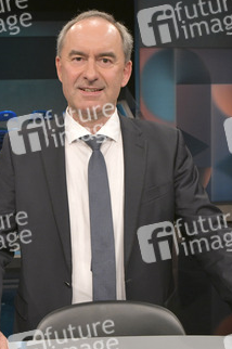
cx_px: 94
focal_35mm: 36
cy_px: 183
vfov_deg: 53.2
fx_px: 349
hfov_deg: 36.7
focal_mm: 29
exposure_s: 1/200
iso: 2500
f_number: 6.3
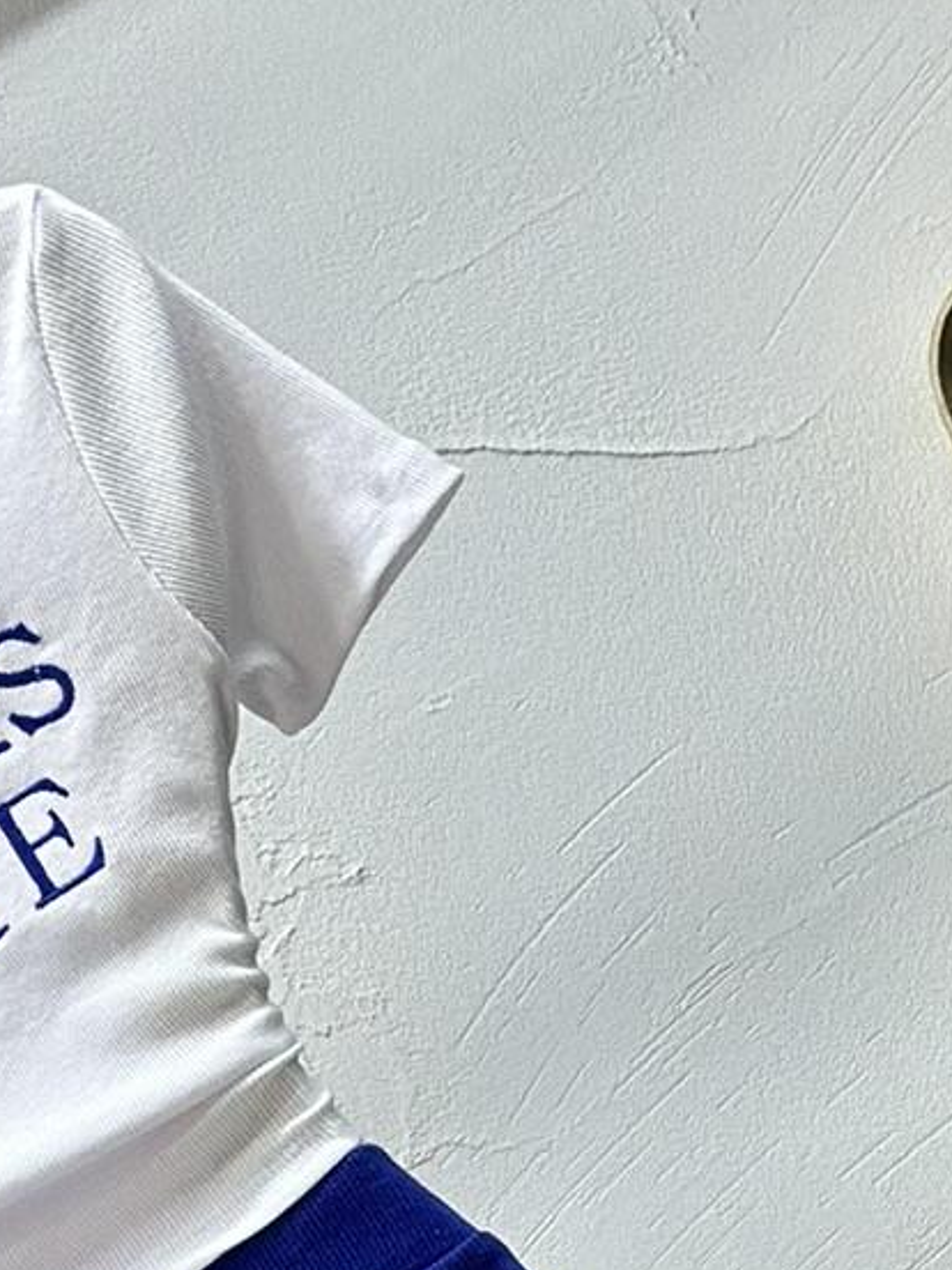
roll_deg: +32.7
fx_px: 6527
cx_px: 669
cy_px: 1374
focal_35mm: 178
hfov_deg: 8.3
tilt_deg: -3.7
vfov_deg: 11.0
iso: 80
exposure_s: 1/100
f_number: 1.78
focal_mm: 6.86
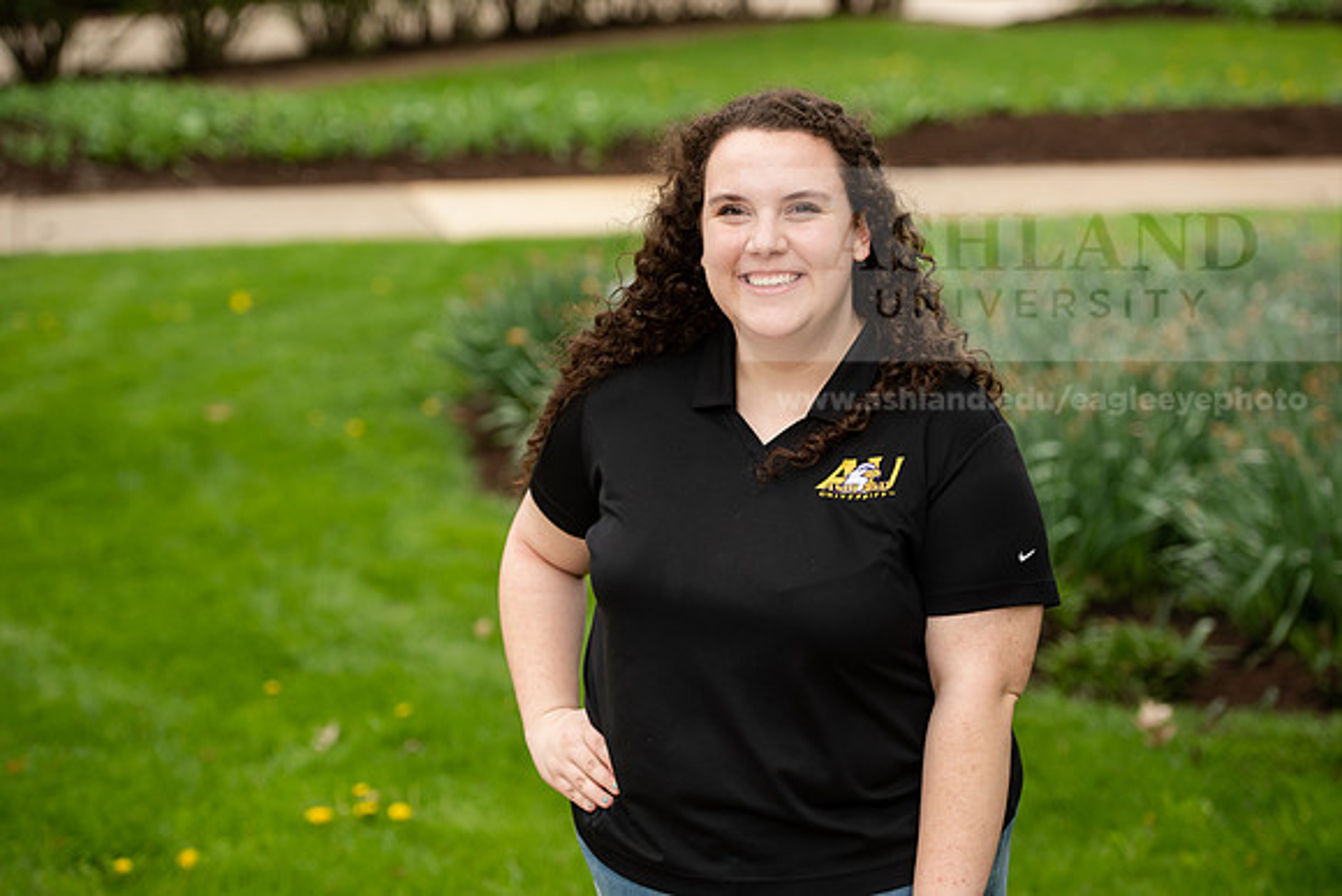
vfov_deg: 15.9
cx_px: 671
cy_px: 448
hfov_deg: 23.6
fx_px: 3206
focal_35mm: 86
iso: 200
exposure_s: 1/200
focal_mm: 86
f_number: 3.5
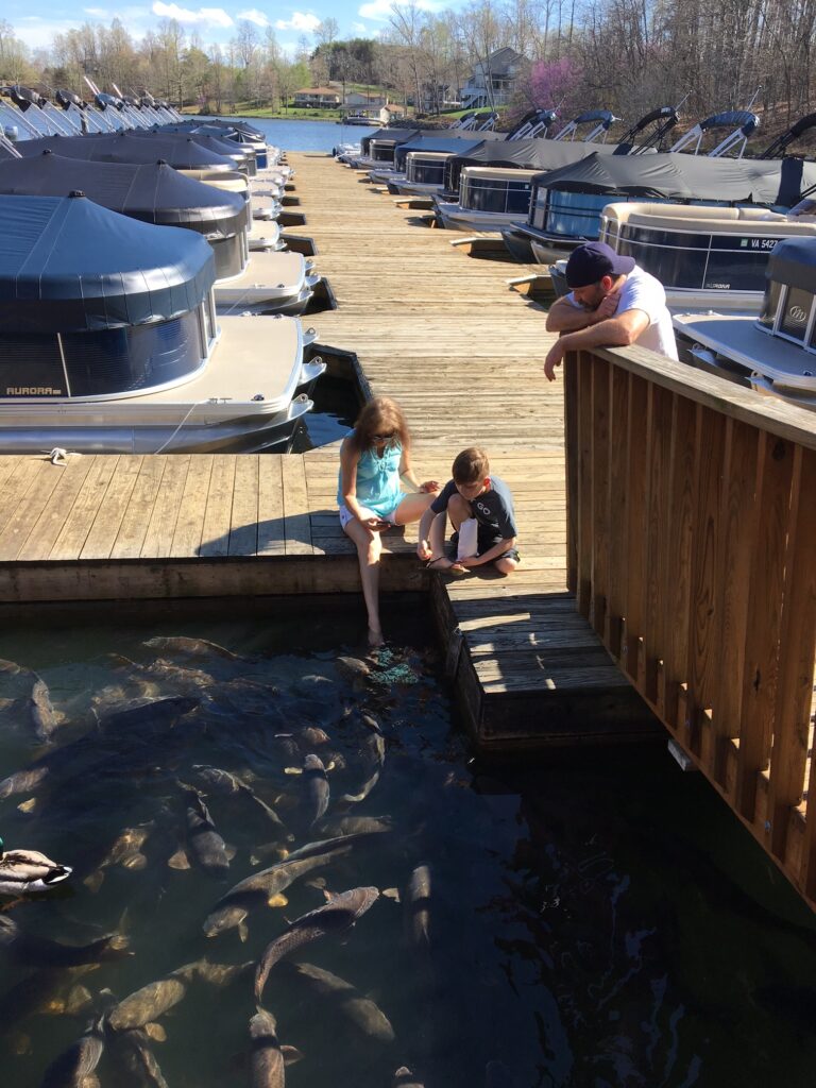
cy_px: 544
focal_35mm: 29
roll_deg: -1.2
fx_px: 911
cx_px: 408
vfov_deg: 61.7
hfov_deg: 48.2
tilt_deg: -24.6
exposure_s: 1/712
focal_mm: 4.15
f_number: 2.2
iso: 25
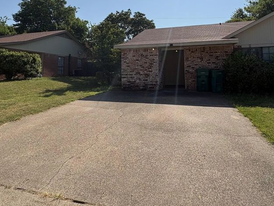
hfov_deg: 73.8
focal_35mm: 23
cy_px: 58
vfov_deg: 56.6
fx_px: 182
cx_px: 147
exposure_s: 1/2985
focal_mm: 2.22
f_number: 2.2
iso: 50
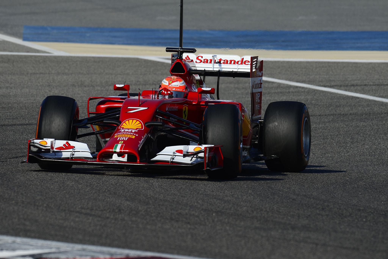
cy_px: 130
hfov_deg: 4.1
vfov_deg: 2.7
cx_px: 194
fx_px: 5388
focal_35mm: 500
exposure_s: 1/1250
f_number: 8
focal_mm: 500
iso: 200
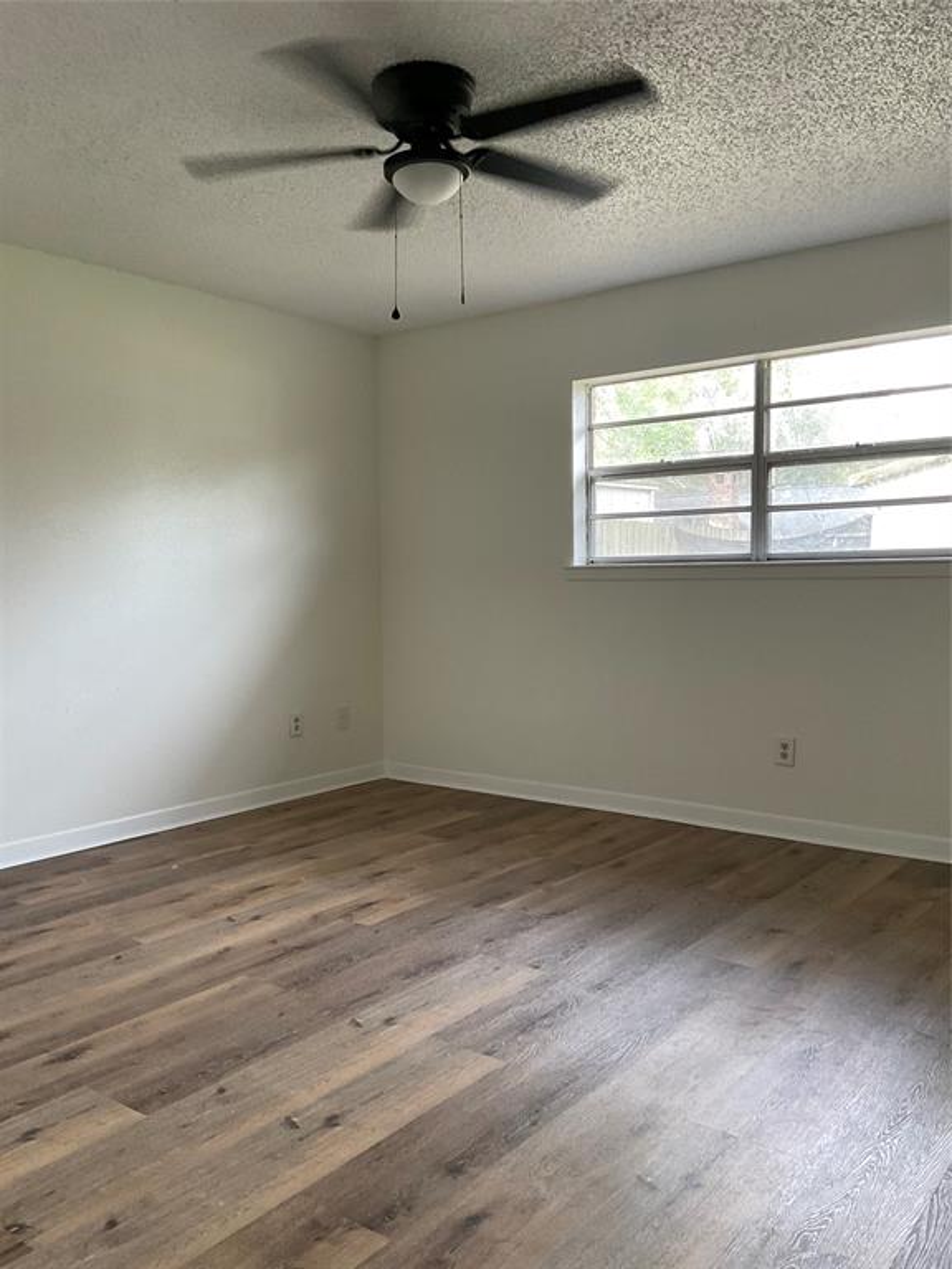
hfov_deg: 48.2
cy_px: 634
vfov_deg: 61.7
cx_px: 476
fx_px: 1063
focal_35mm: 29
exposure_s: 1/60
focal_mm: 3
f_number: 1.8
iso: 125
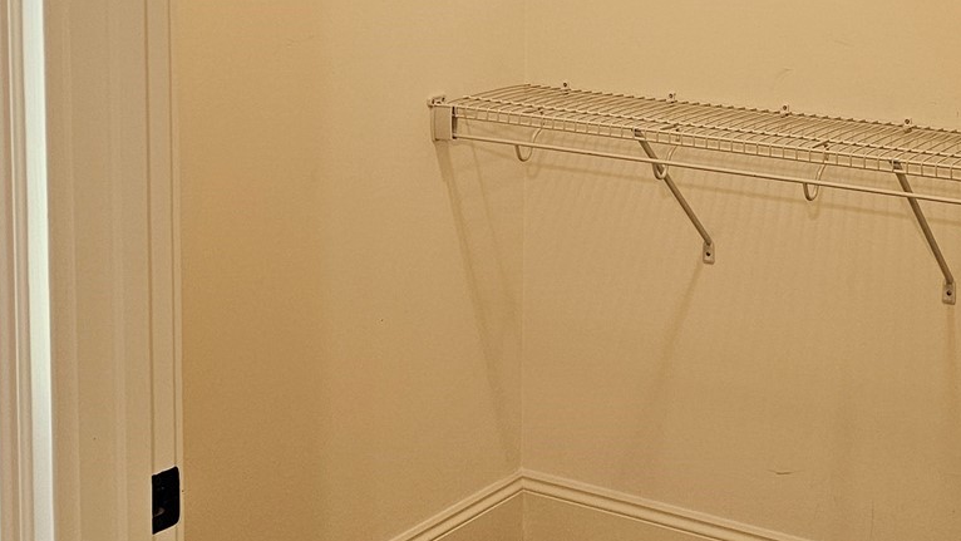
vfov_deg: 17.7
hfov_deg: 31.2
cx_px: 634
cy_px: 38
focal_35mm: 67
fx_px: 1707
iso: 250
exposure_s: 1/120
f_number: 1.7
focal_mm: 6.3
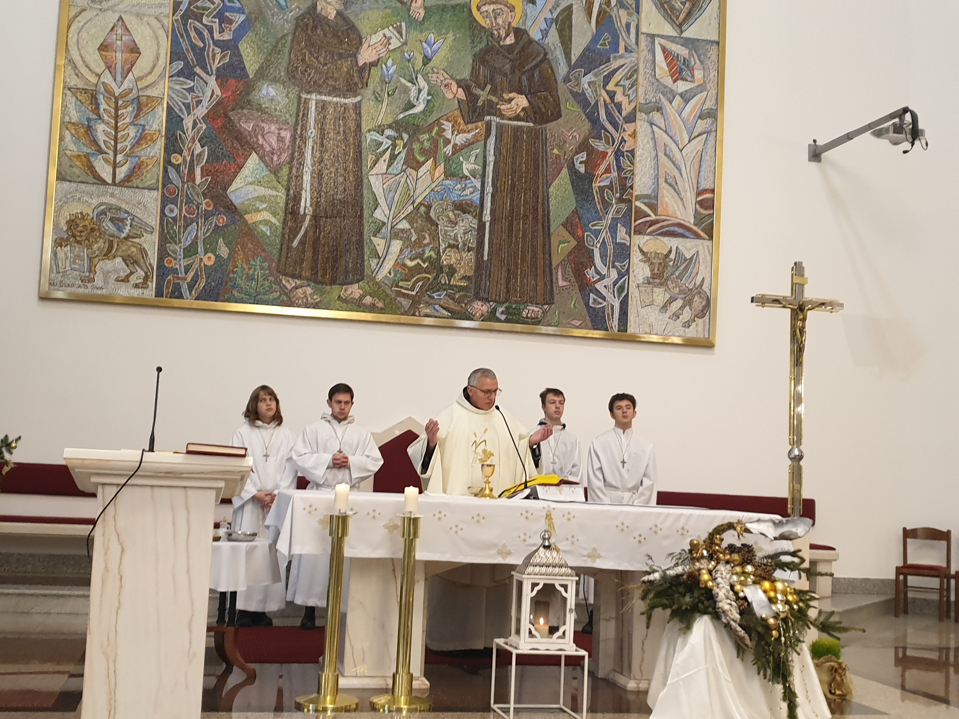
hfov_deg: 67.3
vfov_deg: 53.1
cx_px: 480
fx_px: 720
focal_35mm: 26
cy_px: 360
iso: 250
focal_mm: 4.3
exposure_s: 1/100
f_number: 1.5
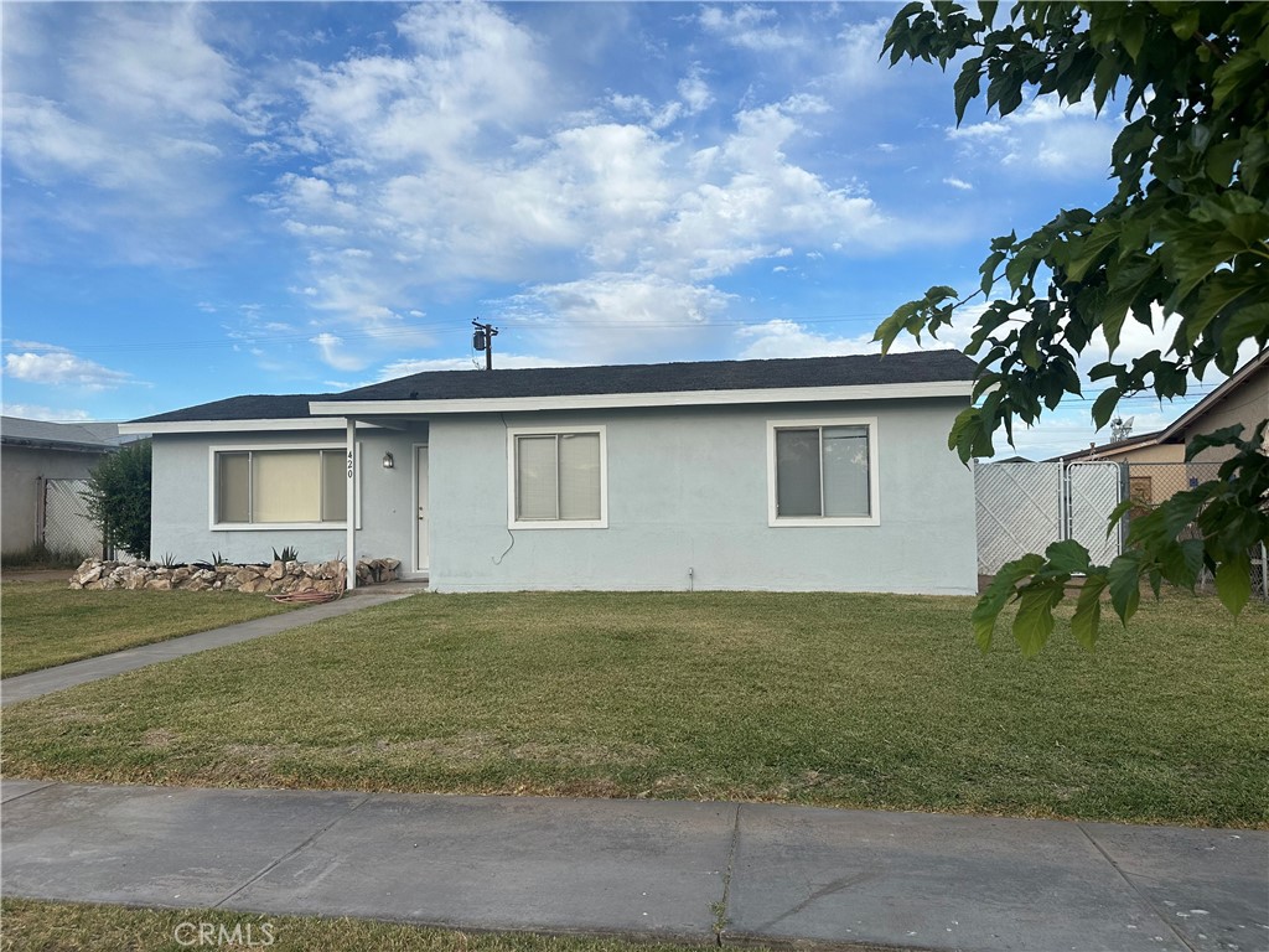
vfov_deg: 56.8
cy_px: 476
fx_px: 880
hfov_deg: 71.6
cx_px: 634
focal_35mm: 24
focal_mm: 6.86
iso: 80
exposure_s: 1/3472
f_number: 1.78
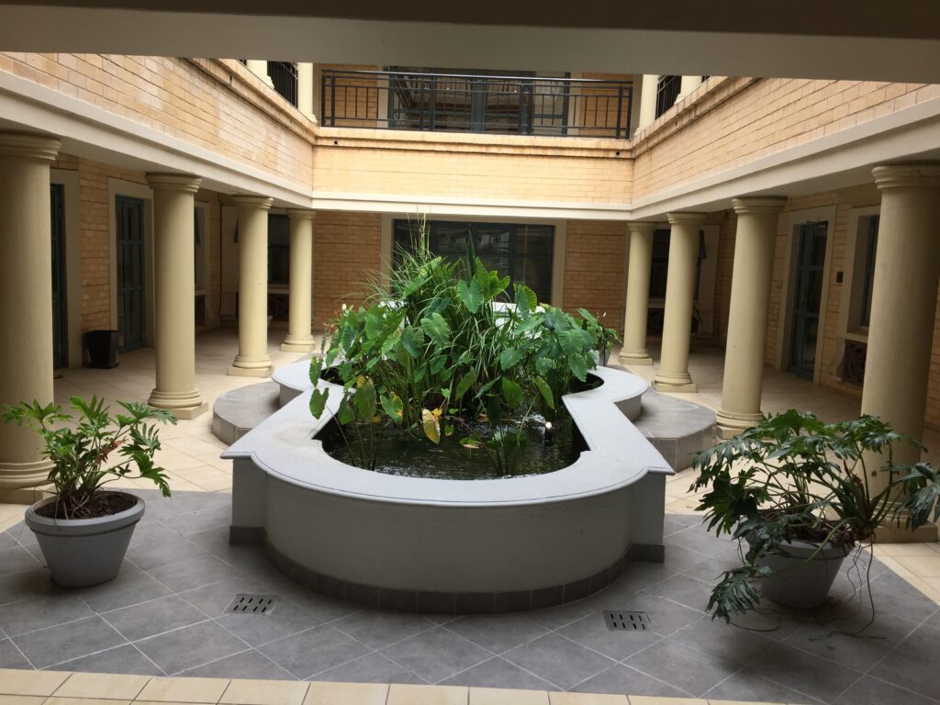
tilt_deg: -9.1
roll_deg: -3.2
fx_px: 787
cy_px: 352
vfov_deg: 48.2
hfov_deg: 61.7
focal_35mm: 29
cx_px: 470
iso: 32
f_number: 2.2
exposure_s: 1/335
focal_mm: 4.15
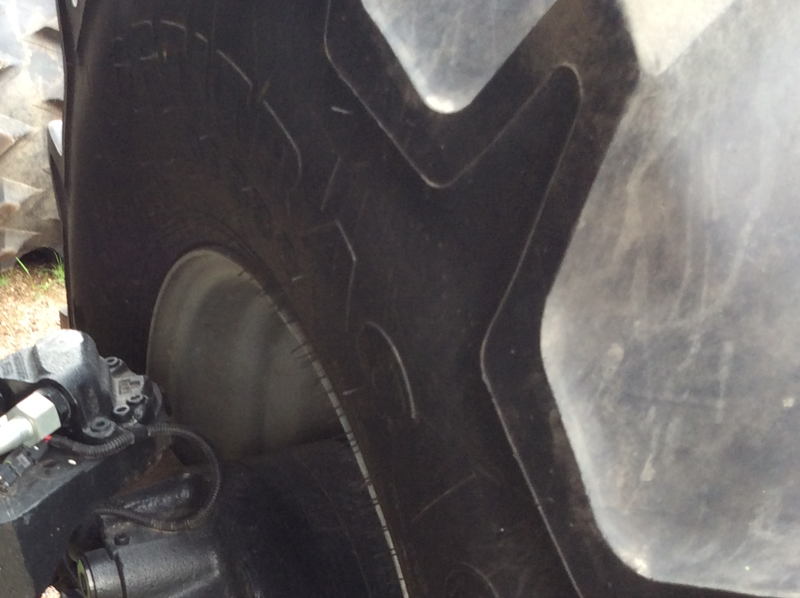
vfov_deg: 24.2
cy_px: 510
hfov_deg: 31.5
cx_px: 109
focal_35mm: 59
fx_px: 1361
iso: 40
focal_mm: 3.3
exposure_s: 1/40
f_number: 2.4
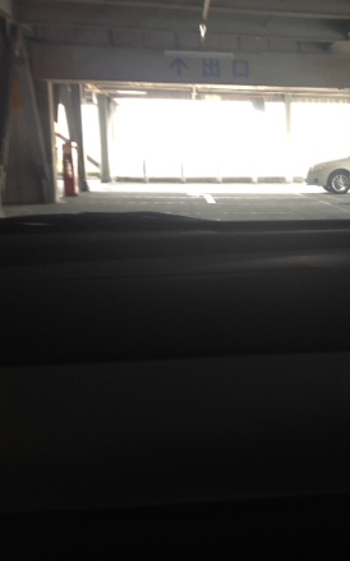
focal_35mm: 51
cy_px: 267
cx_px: 378
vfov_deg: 39.6
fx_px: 779
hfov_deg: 23.8
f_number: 2.4
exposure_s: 1/24
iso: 64
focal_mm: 4.13
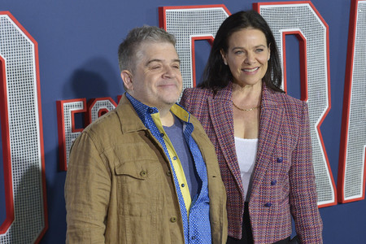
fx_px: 1067
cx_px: 183
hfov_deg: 19.5
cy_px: 122
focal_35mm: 105
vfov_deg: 13.0
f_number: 6.3
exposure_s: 1/320
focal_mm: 105
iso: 2000
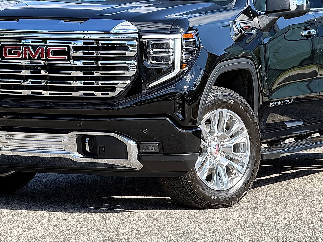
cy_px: 79
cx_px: 175
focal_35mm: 204
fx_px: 1904
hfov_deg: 9.7
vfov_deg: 7.3
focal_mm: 15.66
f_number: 2.8
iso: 64
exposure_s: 1/375
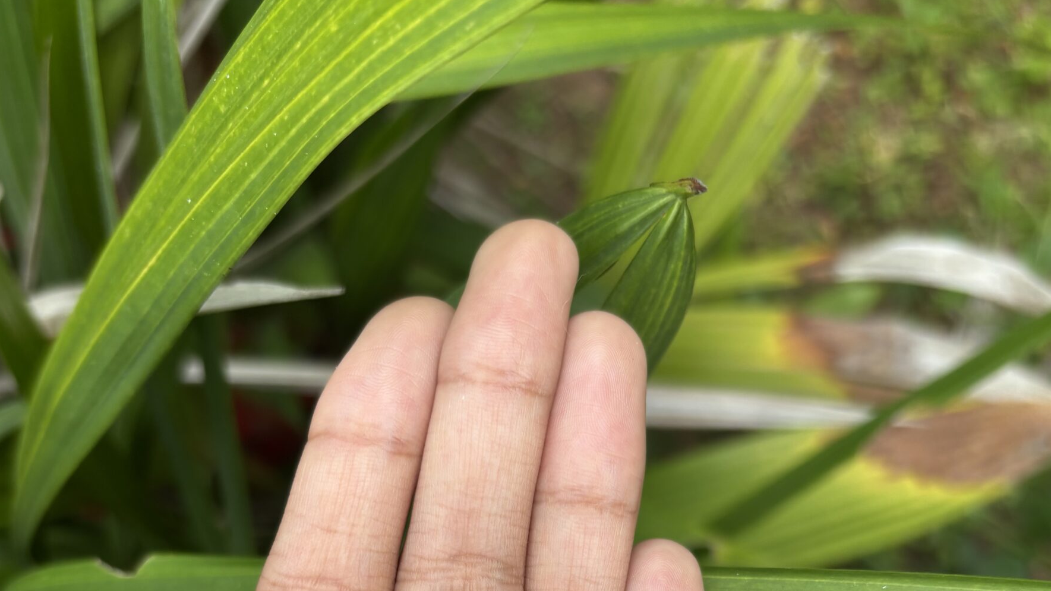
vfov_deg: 26.4
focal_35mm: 41
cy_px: 669
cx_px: 491
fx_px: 1143
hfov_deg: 49.4
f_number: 1.6
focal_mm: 5.96
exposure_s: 1/125
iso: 32
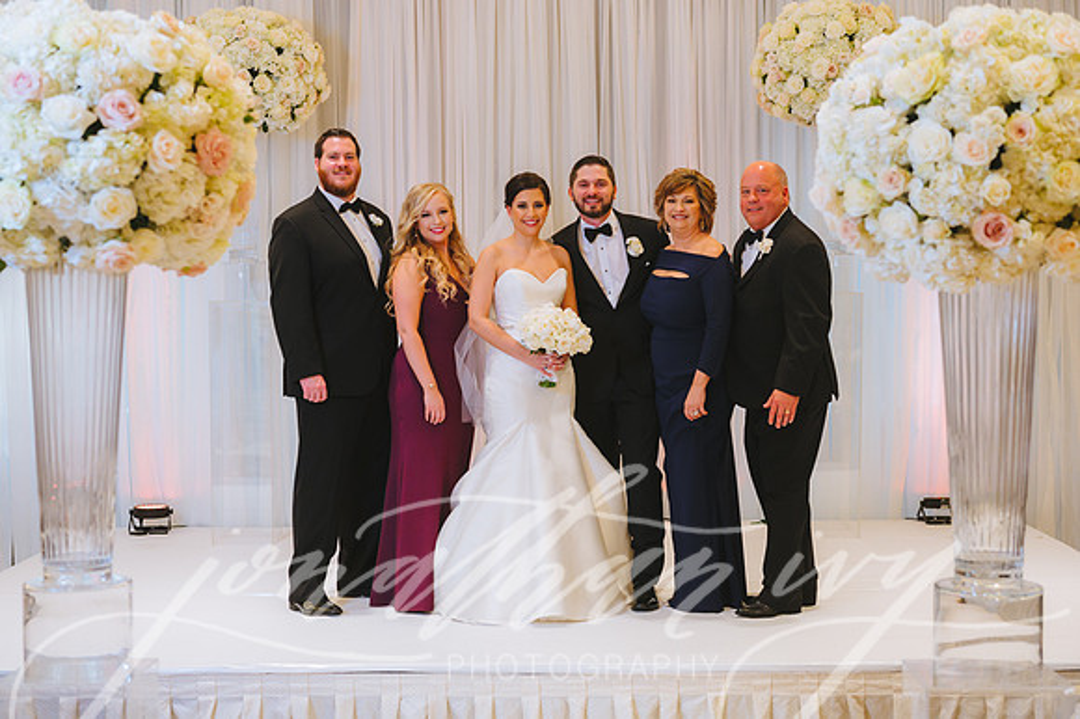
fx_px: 1739
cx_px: 540
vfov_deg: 23.4
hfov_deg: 34.5
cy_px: 360
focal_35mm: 58
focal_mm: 58
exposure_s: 1/160
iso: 2000
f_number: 4
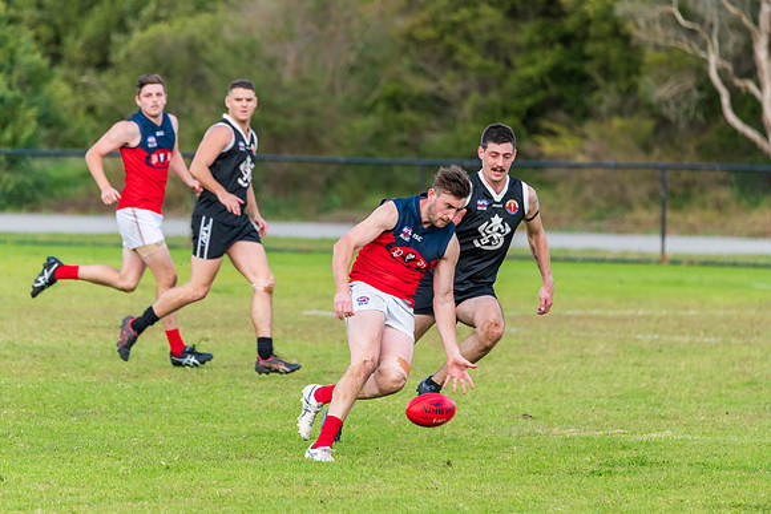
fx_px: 9306
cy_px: 253
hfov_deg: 4.7
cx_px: 380
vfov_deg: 3.2
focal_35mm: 434
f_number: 6
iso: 800
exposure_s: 1/1250
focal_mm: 420
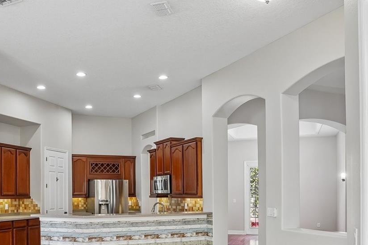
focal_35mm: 33
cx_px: 139
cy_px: 187
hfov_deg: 56.6
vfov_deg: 38.8
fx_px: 337
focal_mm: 17
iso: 400
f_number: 9
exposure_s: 1/13
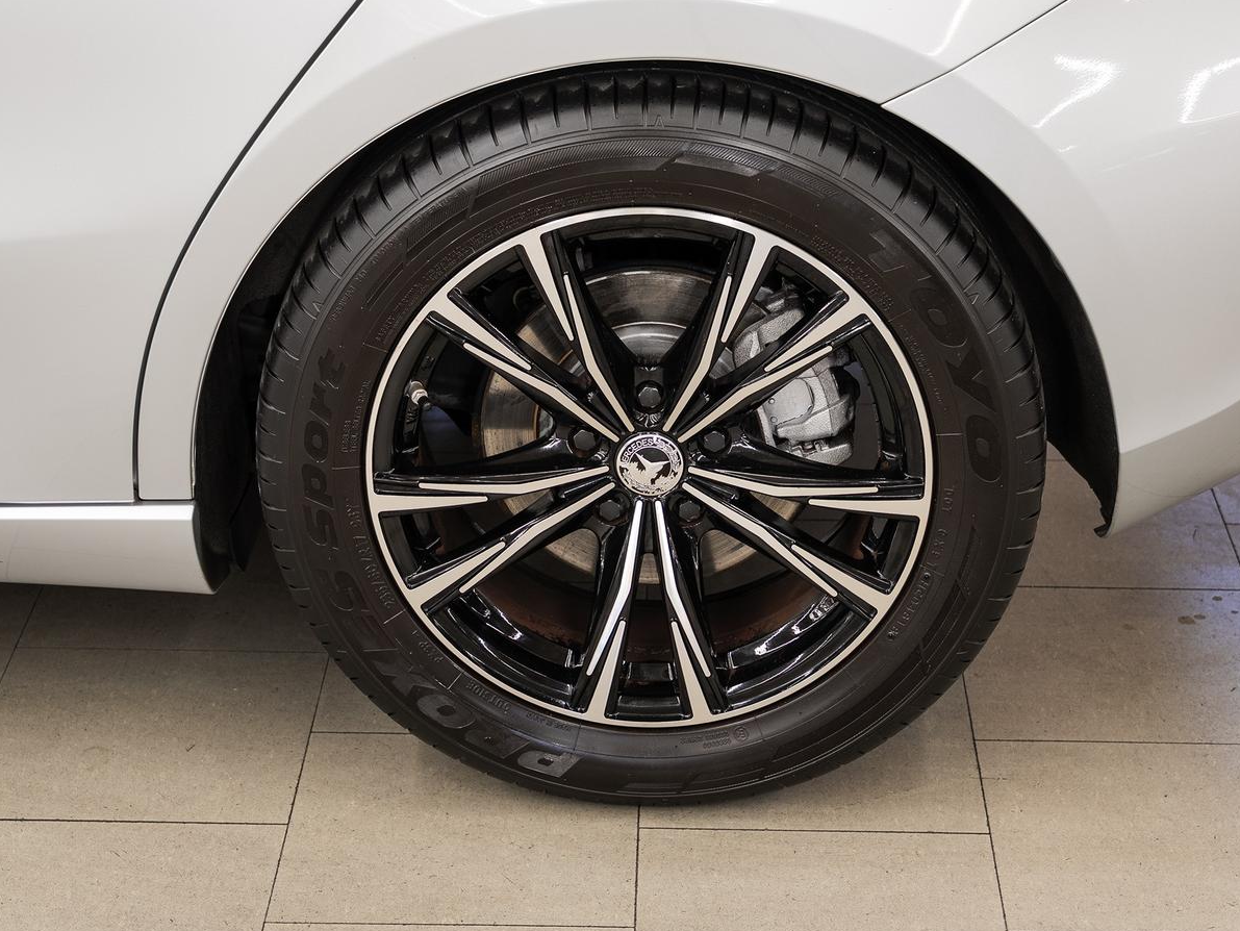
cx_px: 655
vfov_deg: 19.4
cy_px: 466
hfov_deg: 25.6
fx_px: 2723
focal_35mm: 76
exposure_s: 1/2.5
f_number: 5.6
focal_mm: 53.3
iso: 100
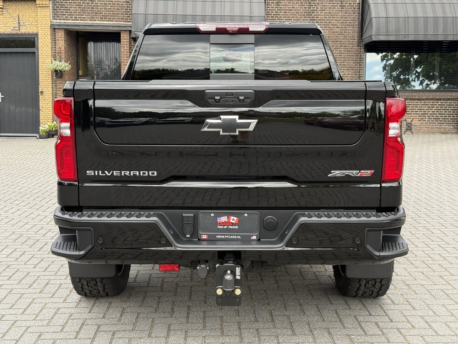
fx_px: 635
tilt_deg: -6.0
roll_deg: -1.3
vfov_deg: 30.3
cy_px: 172
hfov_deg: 39.7
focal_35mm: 48
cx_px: 229
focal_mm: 6.76
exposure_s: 1/663
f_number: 1.78
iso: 80
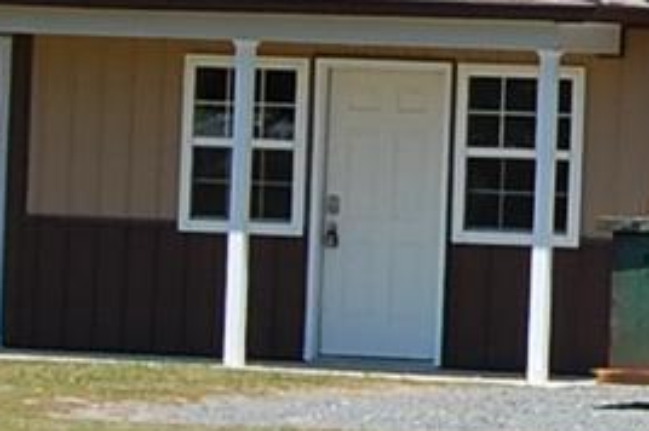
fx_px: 7022
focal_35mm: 390
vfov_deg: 3.5
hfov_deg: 5.2
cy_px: 53
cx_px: 1058
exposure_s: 1/320
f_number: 9
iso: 200
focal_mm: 34
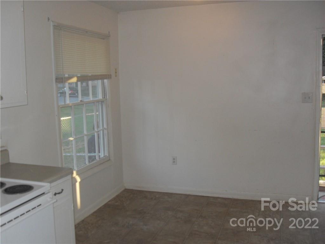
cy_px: 122
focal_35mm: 37
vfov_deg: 38.7
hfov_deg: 50.1
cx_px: 162
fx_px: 347
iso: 100
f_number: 2.8
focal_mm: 6.3
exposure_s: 1/45
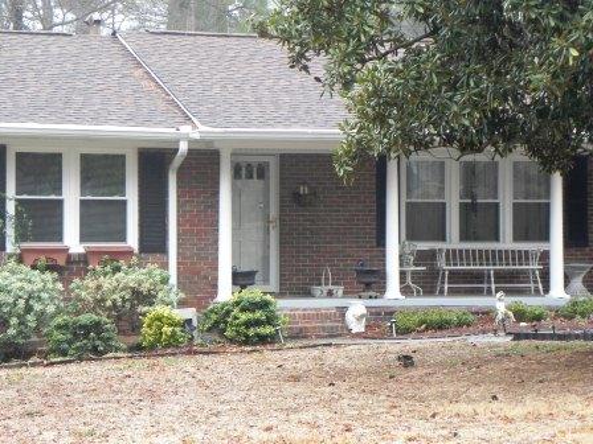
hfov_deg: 16.8
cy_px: 222
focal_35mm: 117
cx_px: 296
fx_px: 2004
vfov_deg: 12.7
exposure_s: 1/30
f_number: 4
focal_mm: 20.8
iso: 176
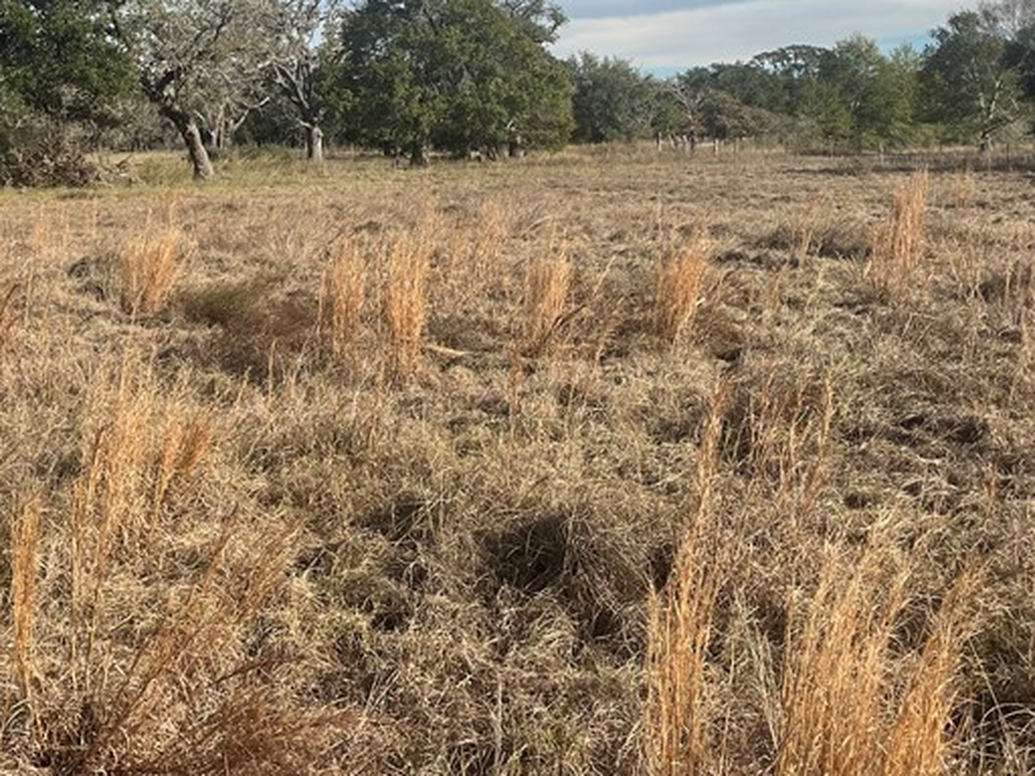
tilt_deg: -1.7
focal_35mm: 52
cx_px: 431
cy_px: 176
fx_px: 1555
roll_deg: +0.8
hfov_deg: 36.7
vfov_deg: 27.6
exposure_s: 1/2755
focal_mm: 5.1
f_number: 1.6
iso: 50
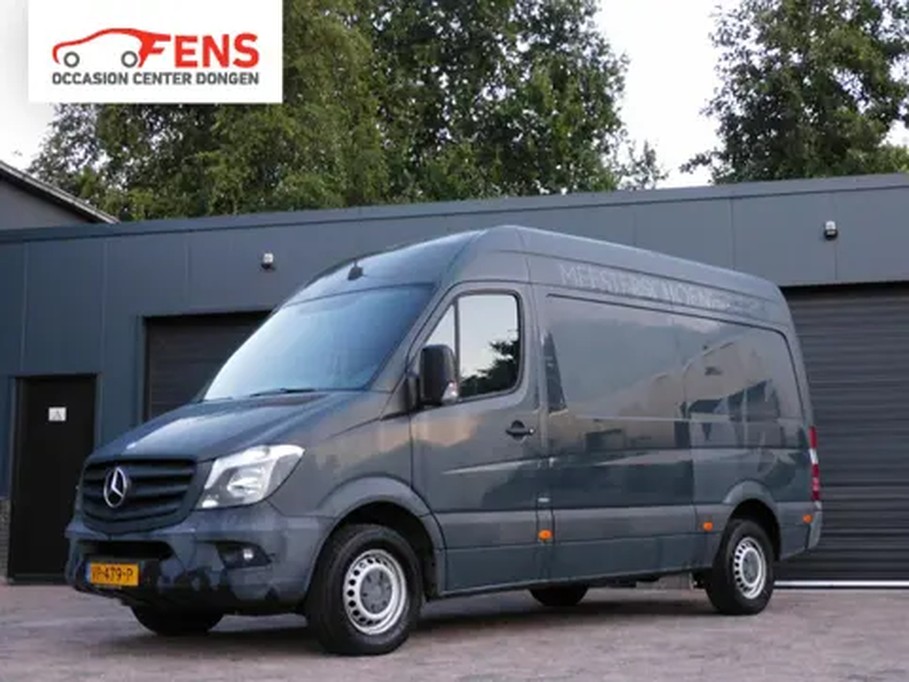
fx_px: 1313
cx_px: 454
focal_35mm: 50
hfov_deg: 38.2
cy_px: 341
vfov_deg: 29.1
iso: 400
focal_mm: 9
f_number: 4
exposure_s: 1/25
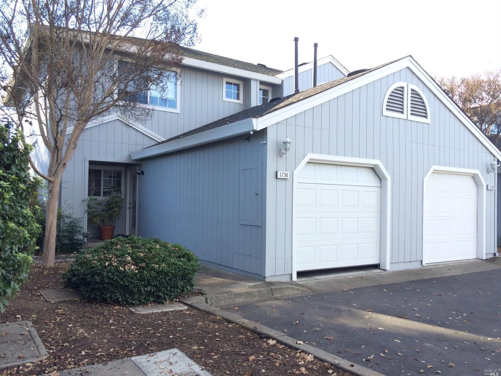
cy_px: 188
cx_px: 250
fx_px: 420
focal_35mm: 29
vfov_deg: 48.2
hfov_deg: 61.7
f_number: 2.2
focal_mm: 4.15
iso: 32
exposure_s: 1/260
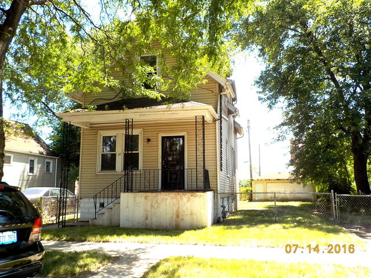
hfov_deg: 60.0
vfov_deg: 46.8
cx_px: 186
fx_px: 322
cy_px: 139
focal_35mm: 30
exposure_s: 1/400
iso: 125
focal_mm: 4.1
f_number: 3.3
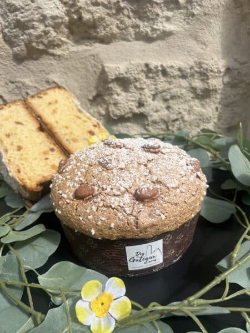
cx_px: 125
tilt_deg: -27.5
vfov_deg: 67.3
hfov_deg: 53.1
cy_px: 166
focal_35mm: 26
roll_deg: +3.3
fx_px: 250
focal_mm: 5.7
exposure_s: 1/2695
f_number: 1.5
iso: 50
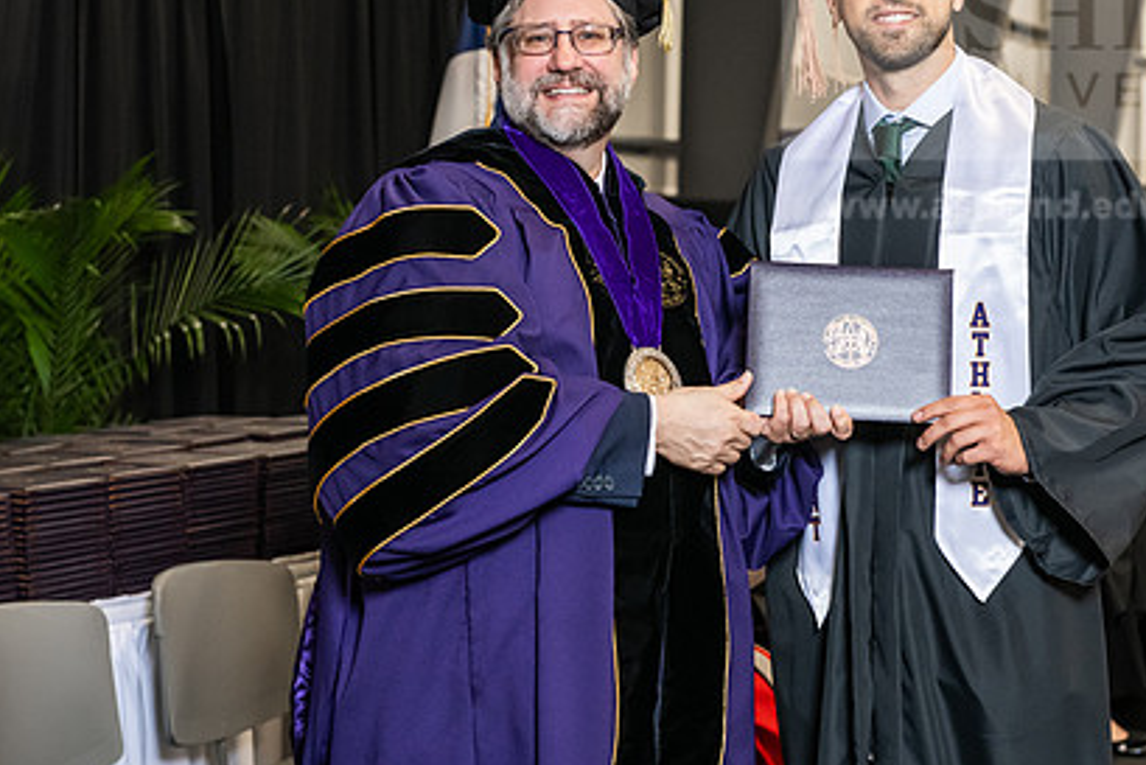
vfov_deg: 15.5
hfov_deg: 23.1
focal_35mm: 88
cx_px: 698
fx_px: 2802
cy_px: 265
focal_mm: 62
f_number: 5
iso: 2500
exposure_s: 1/200
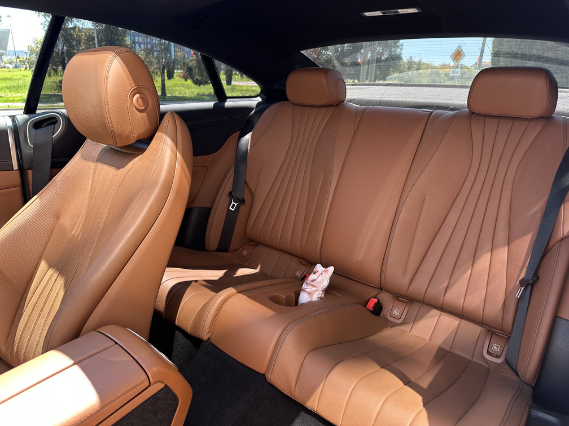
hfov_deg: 71.6
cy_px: 213
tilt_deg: -19.9
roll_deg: -1.9
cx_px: 284
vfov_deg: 56.8
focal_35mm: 24
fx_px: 394
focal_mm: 6.86
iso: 64
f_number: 1.78
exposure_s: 1/180
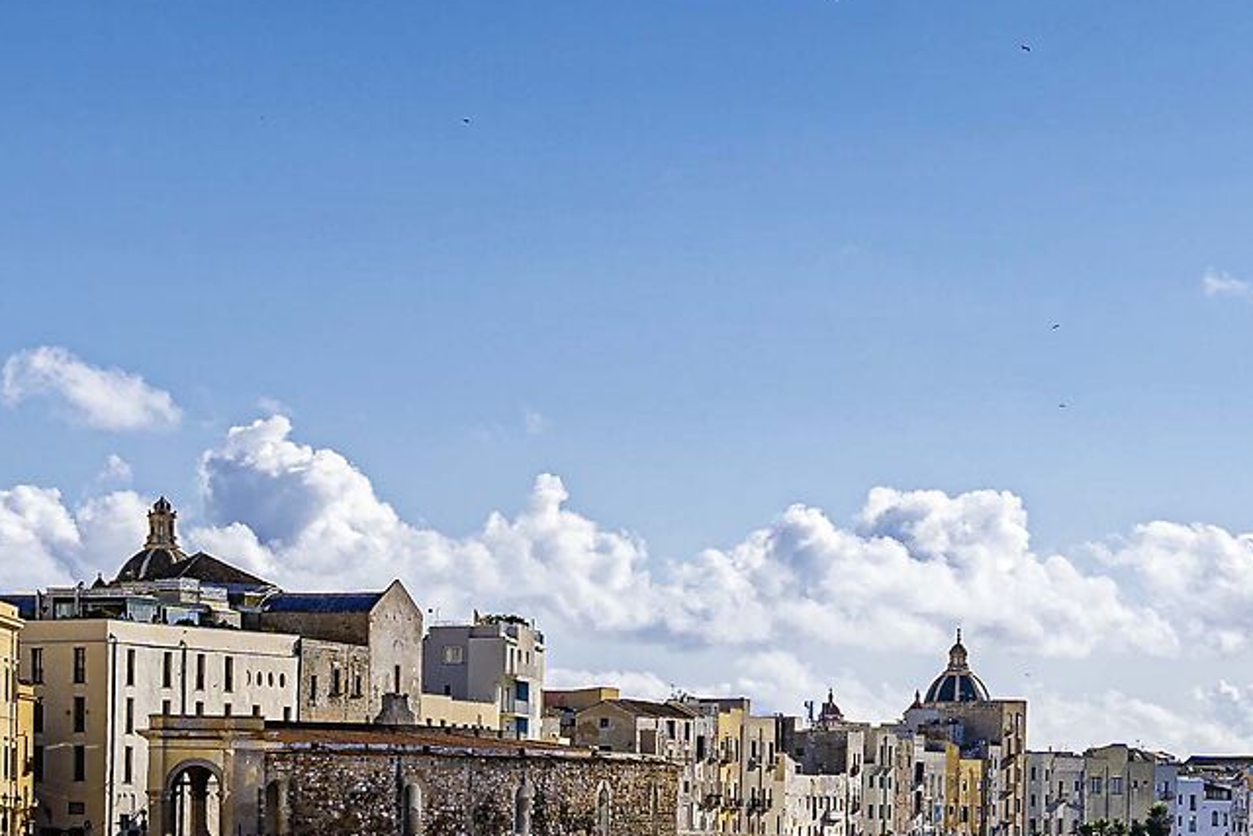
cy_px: 677
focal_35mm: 135
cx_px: 965
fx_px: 4700
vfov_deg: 10.1
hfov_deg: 15.1
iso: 100
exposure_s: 1/1000
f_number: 5.6
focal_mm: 36
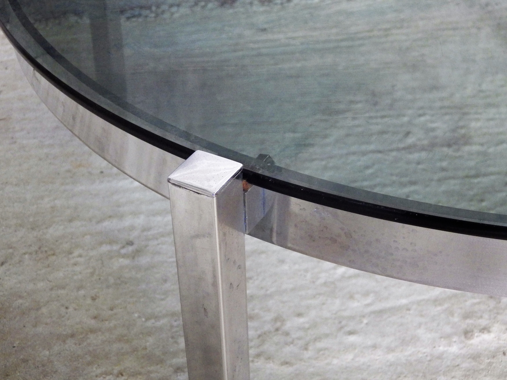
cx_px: 254
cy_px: 190
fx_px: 864
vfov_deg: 24.8
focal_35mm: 59
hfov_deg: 32.7
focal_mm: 10.7
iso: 800
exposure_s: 1/40
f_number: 4
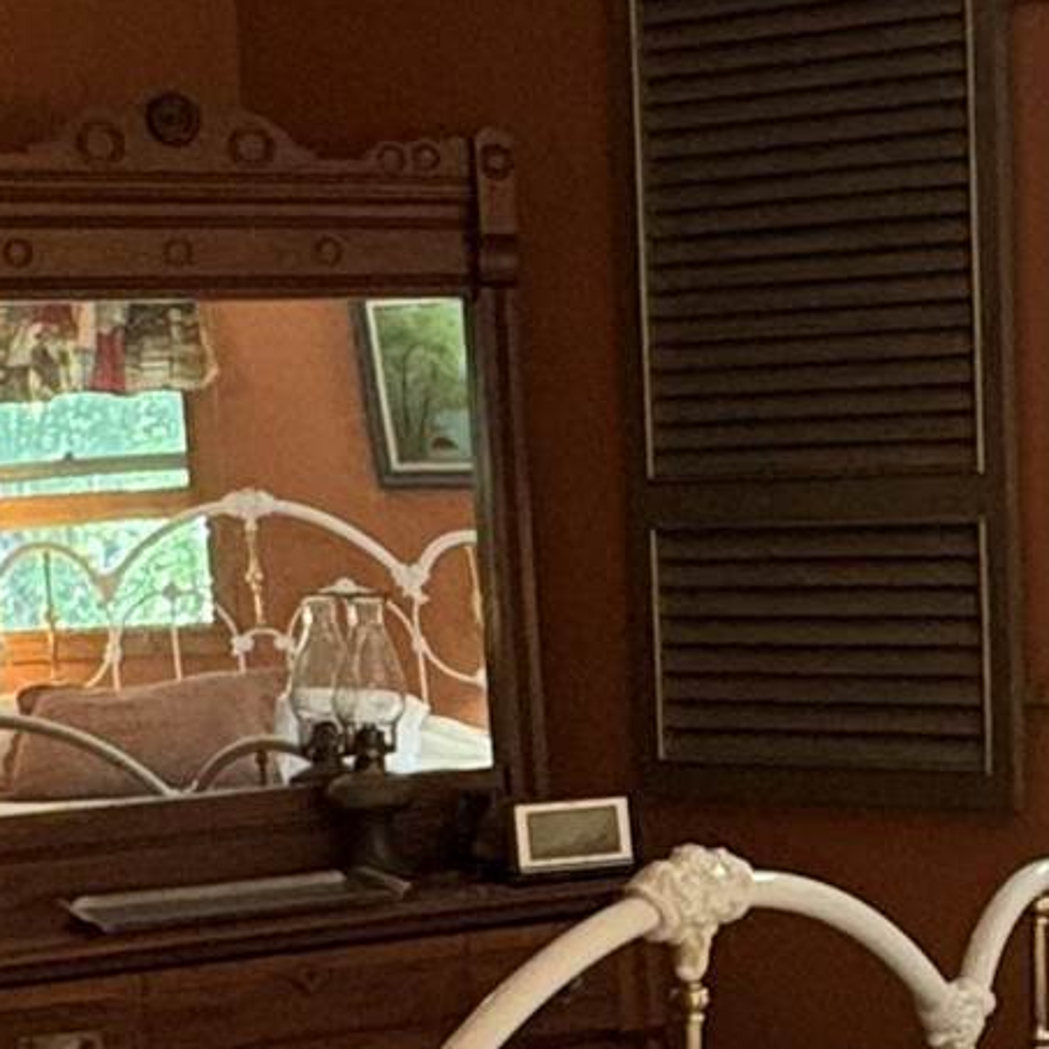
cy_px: 697
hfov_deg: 20.0
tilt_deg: -4.1
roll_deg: +2.4
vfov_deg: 20.6
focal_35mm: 84
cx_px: 1051
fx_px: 2880
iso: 500
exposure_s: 1/60
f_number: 2.2
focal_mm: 2.22
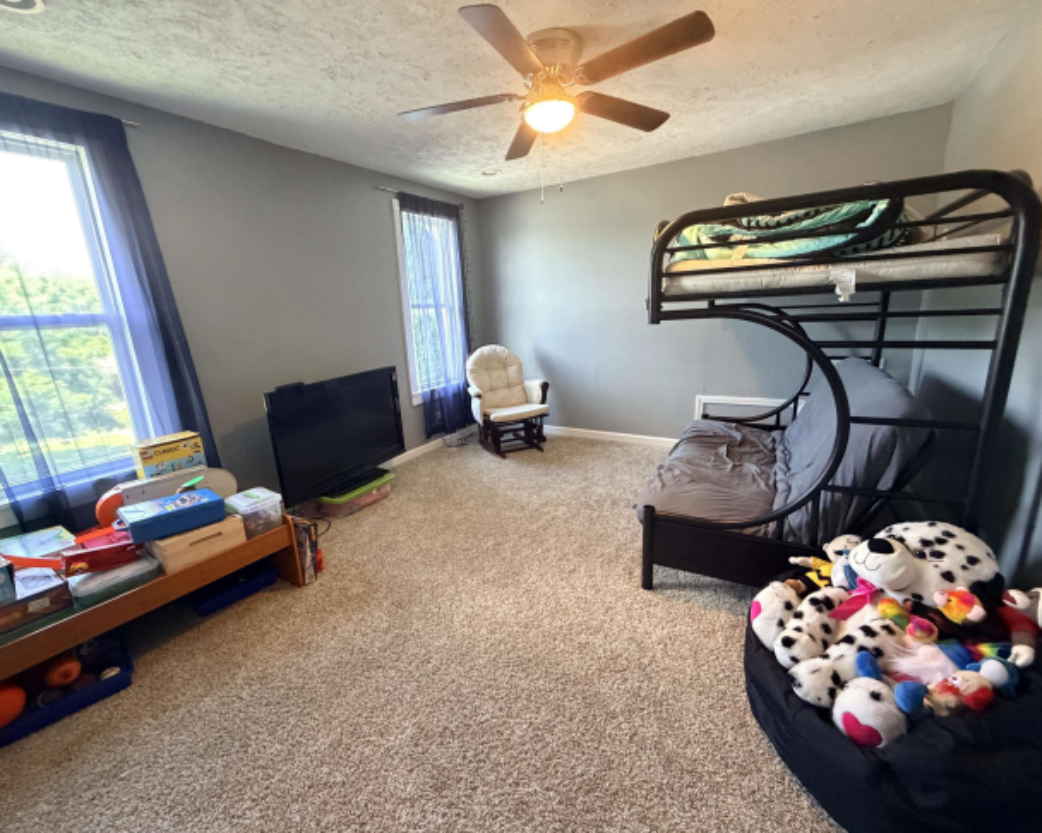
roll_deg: +3.3
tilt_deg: -14.3
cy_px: 425
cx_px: 501
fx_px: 462
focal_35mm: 15
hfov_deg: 96.8
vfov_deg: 84.0
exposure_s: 1/60
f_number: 2.2
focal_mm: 2.22
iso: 640
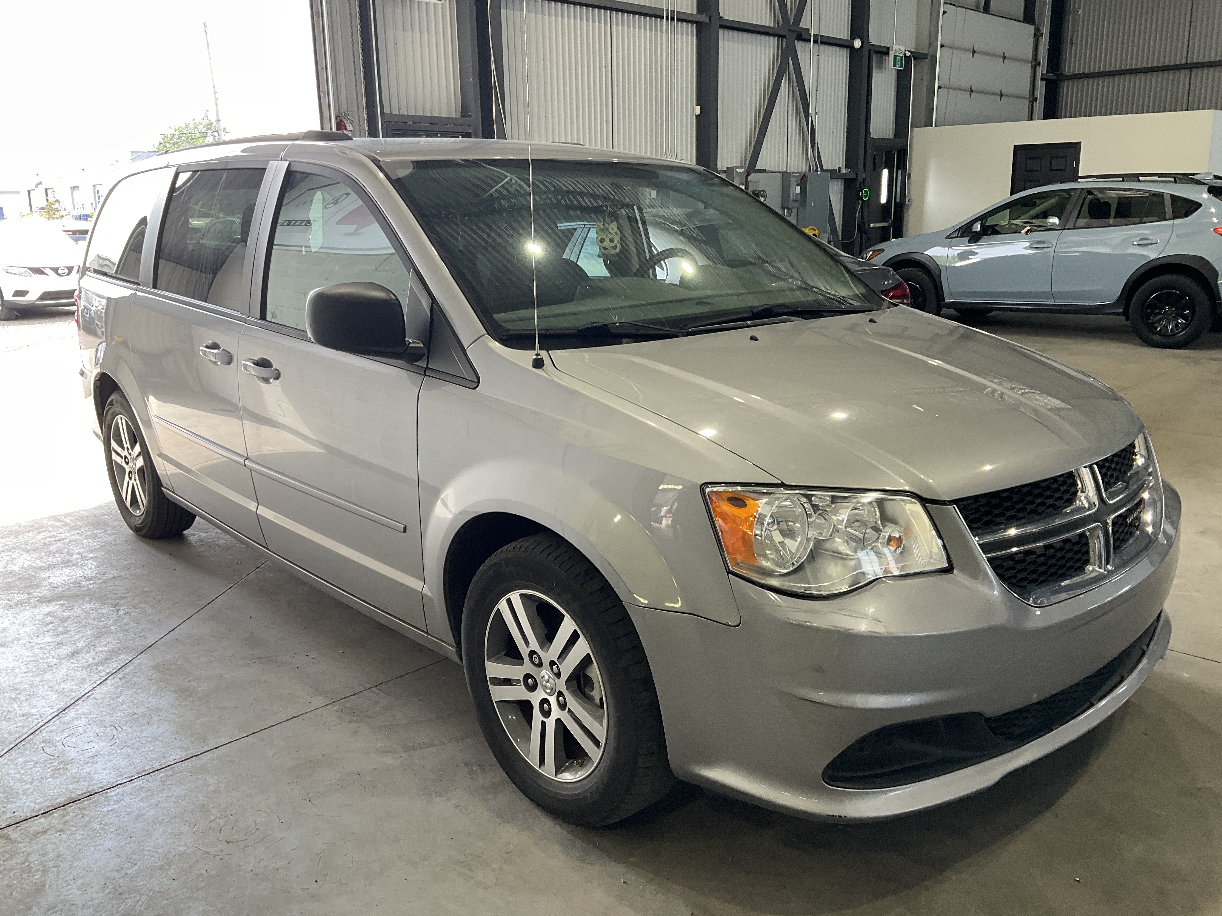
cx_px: 611
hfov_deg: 61.7
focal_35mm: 29
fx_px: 1024
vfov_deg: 48.2
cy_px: 458
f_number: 1.8
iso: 40
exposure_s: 1/122
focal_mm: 3
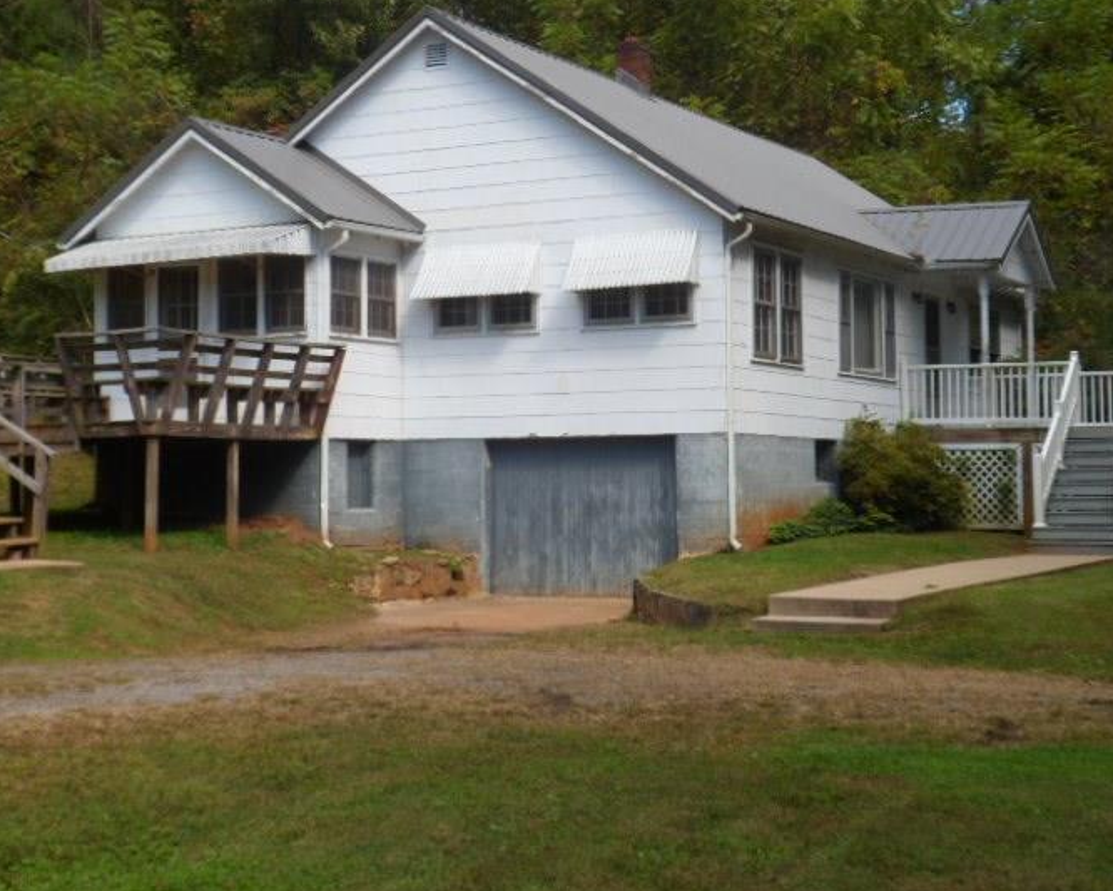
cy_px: 338
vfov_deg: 24.2
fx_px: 2076
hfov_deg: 30.0
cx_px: 610
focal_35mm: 63
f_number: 4
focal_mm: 6.5
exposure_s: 1/250
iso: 80
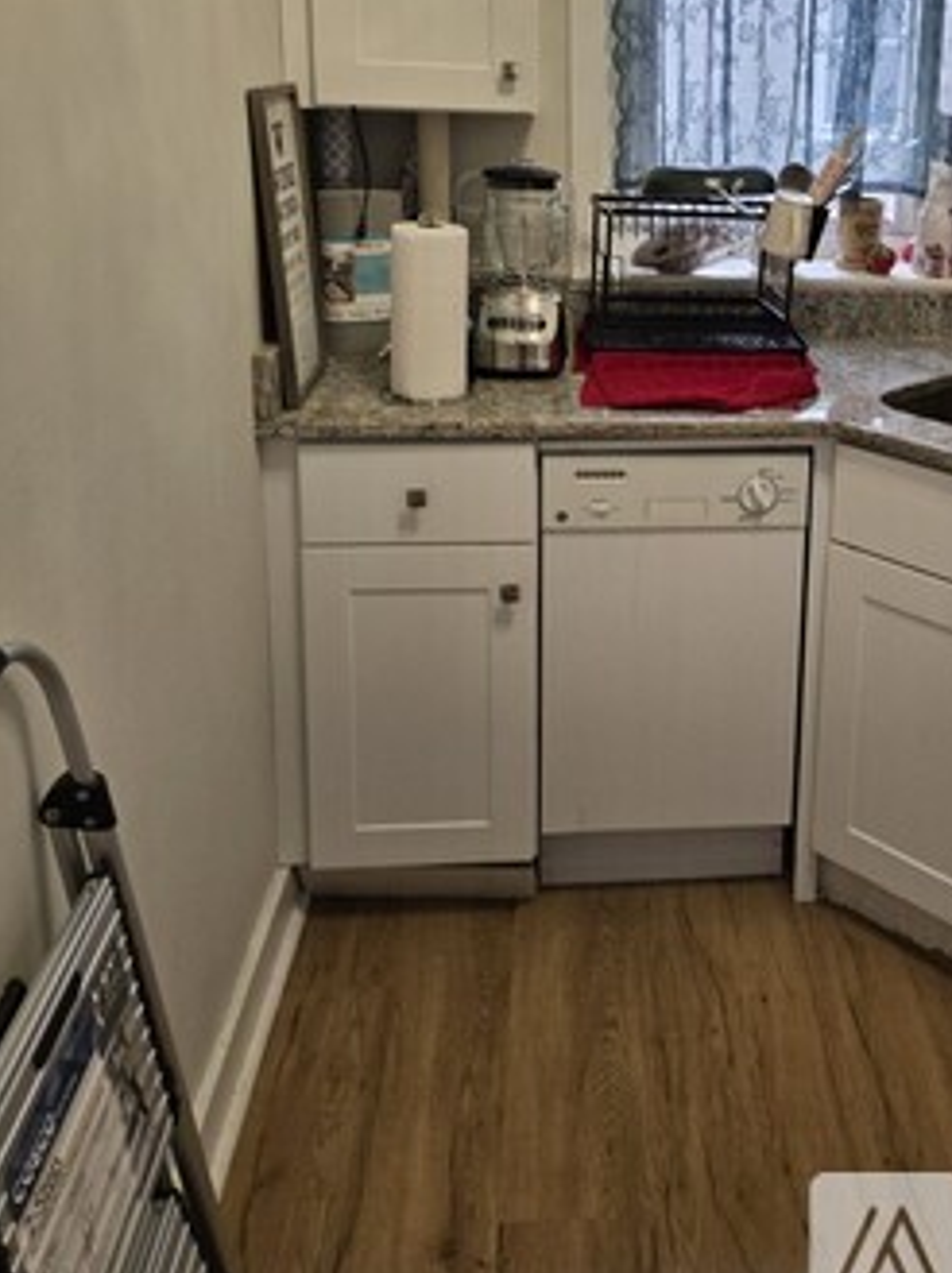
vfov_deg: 51.0
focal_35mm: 35
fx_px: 1286
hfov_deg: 39.6
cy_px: 360
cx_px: 710
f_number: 1.8
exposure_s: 1/120
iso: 160
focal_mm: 5.4
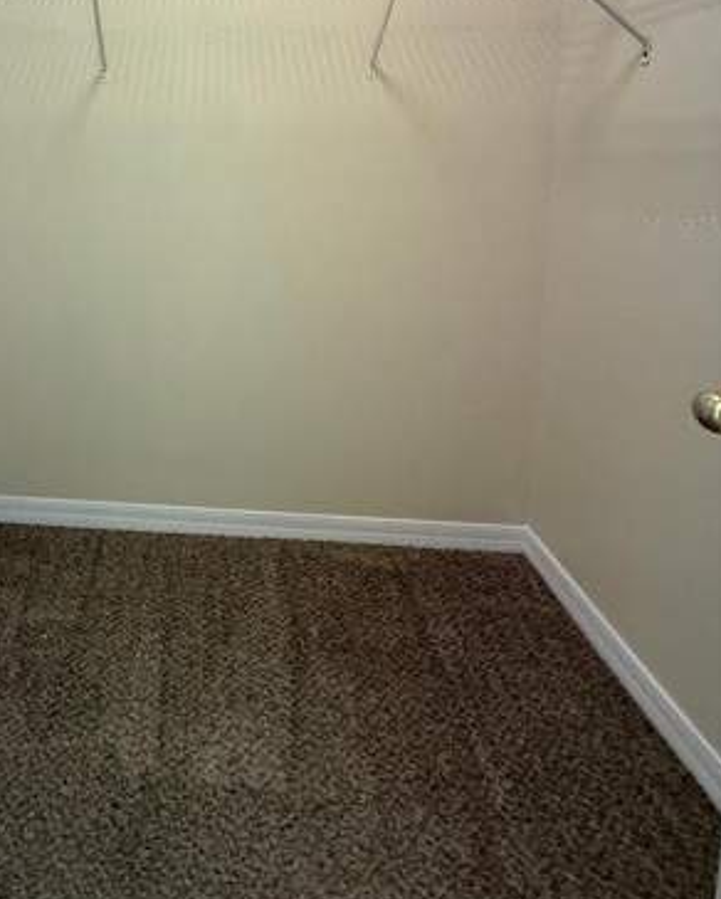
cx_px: 146
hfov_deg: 54.8
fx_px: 639
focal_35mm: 24
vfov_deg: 65.8
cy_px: 222
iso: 320
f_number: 2.2
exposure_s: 1/85
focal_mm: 2.22
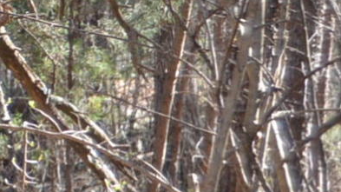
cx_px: -837
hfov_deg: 5.2
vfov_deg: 3.2
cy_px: 20
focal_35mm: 383
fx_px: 3463
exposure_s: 1/125
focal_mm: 32
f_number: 5.6
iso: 360
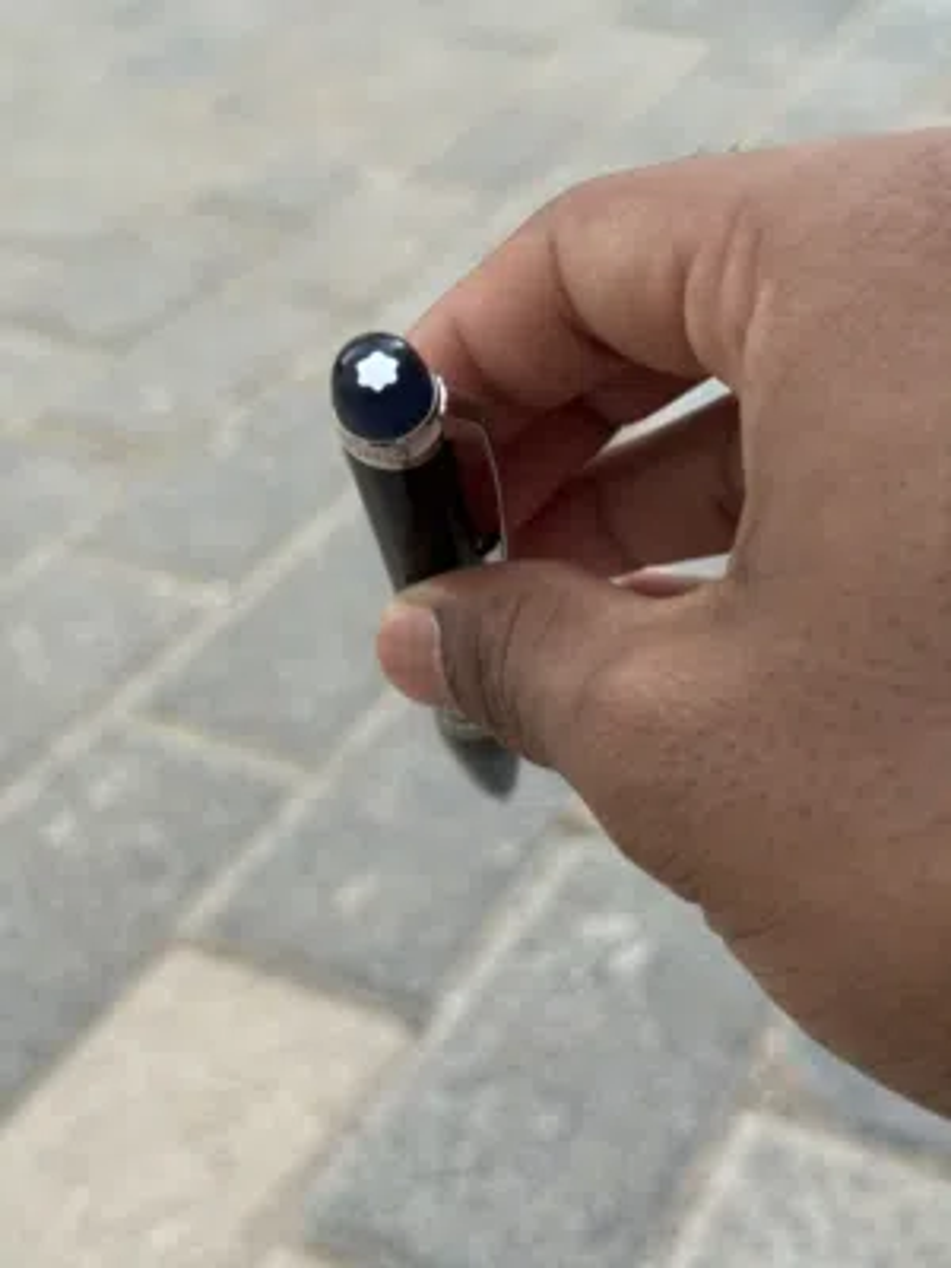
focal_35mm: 48
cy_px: 634
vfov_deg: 39.7
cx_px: 476
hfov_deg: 30.3
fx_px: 1758
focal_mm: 6.76
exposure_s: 1/58
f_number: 1.78
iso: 250
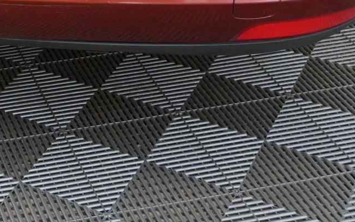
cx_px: -76
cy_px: -33
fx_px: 854
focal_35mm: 88
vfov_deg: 14.4
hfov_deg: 21.7
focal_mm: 23
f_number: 5
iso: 5000
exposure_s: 1/100
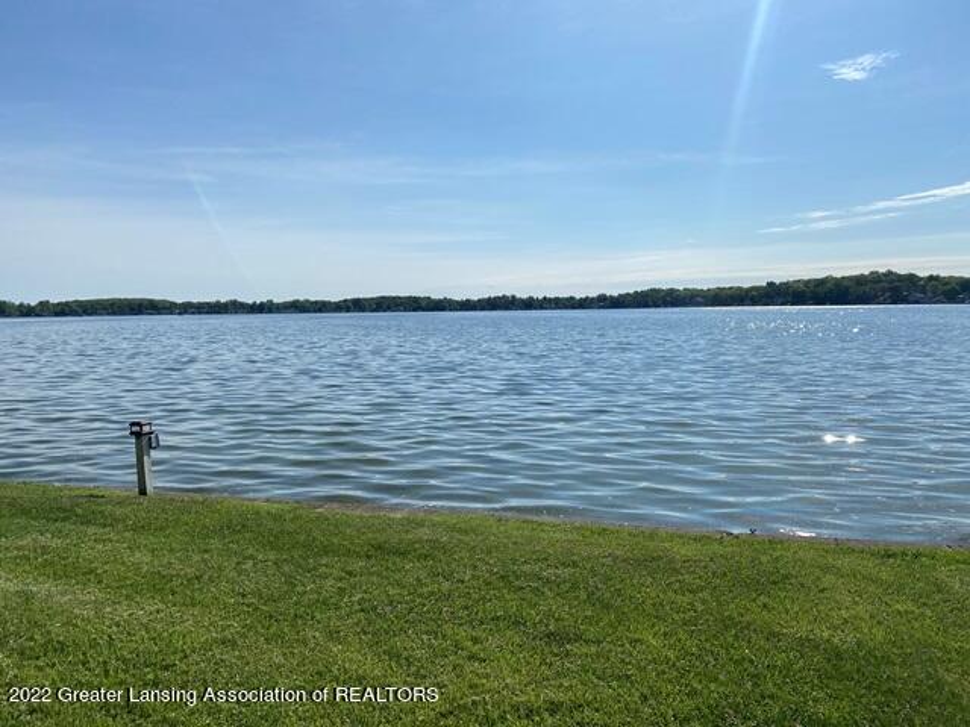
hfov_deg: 67.3
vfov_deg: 53.1
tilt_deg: -4.8
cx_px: 485
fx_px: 729
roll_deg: +0.9
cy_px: 364
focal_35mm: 26
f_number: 1.8
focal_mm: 4.25
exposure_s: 1/7692
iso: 32
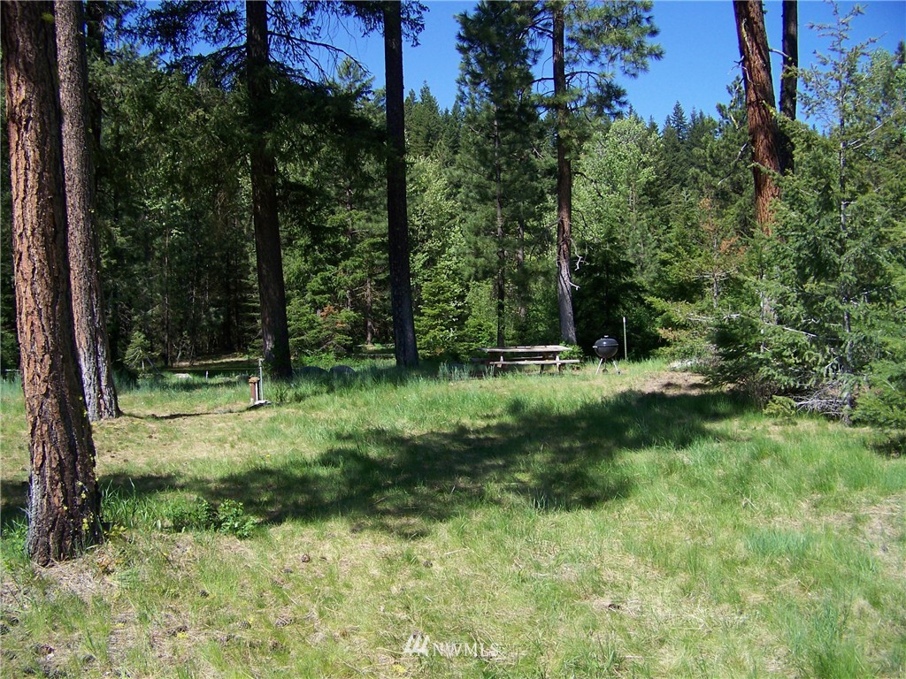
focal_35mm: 36
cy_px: 340
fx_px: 942
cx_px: 453
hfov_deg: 51.4
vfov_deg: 39.7
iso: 64
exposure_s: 1/640
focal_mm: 5.85
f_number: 2.8
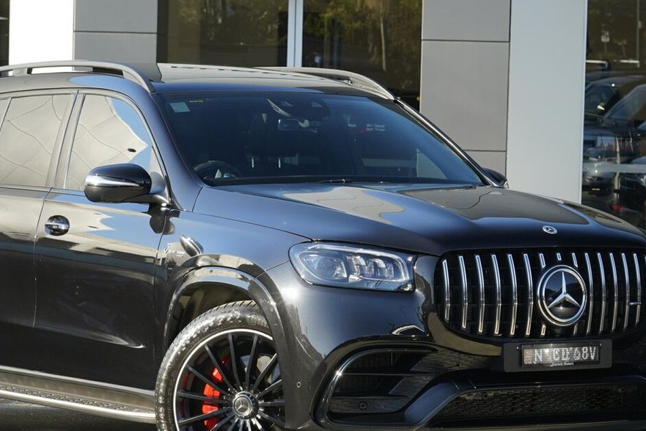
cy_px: 259
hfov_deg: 16.5
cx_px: 269
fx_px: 2225
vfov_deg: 11.0
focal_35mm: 124
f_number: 7.1
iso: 1000
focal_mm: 91
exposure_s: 1/400
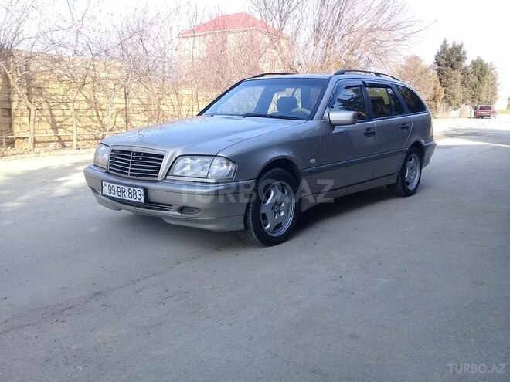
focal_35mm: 31
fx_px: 457
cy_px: 191
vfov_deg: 45.4
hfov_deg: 58.4
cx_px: 255
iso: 50
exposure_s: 1/280
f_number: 2.2
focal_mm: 3.3
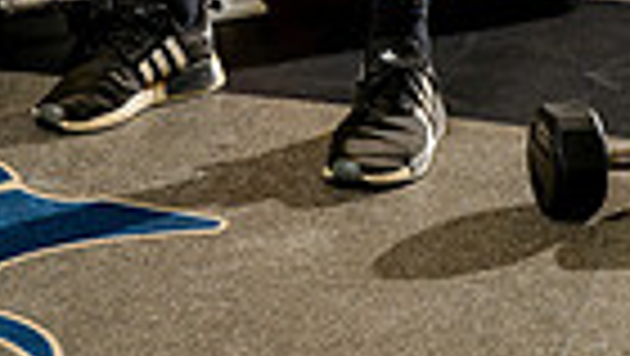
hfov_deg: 10.8
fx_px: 3327
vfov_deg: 5.8
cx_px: 270
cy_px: -554
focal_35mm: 199
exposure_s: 1/250
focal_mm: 59
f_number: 5.6
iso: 320
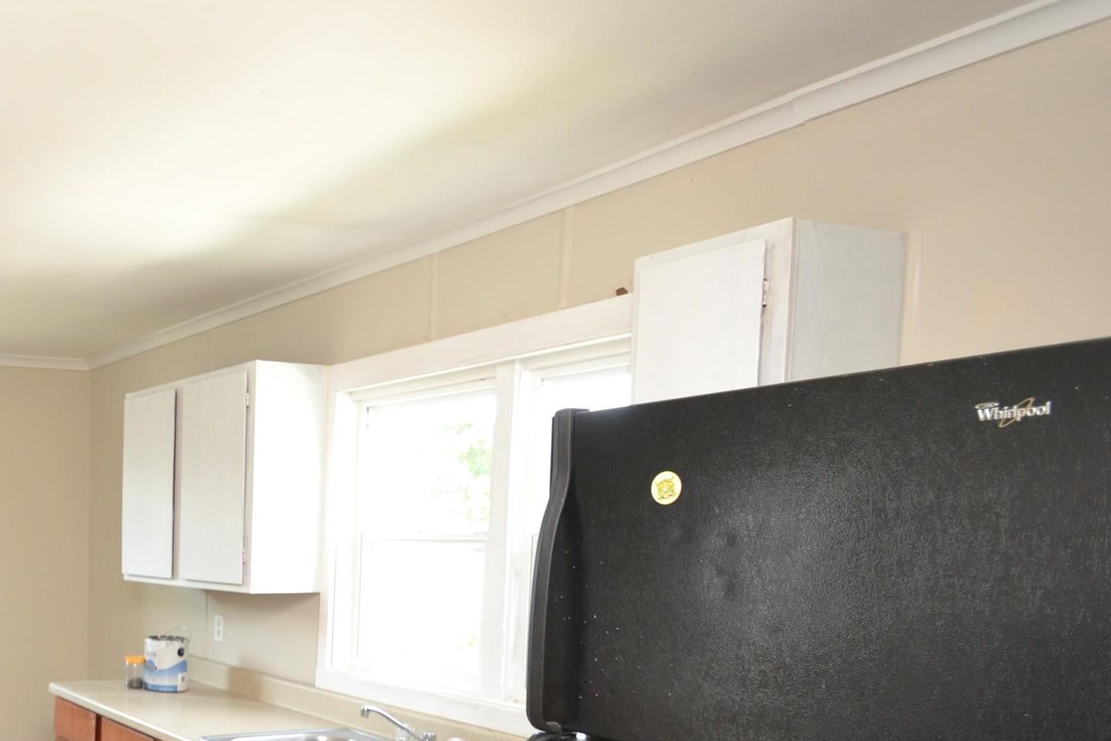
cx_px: -1
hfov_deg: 49.2
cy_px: 590
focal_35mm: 31
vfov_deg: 40.6
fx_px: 957
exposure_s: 1/60
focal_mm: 10
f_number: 4
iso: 400
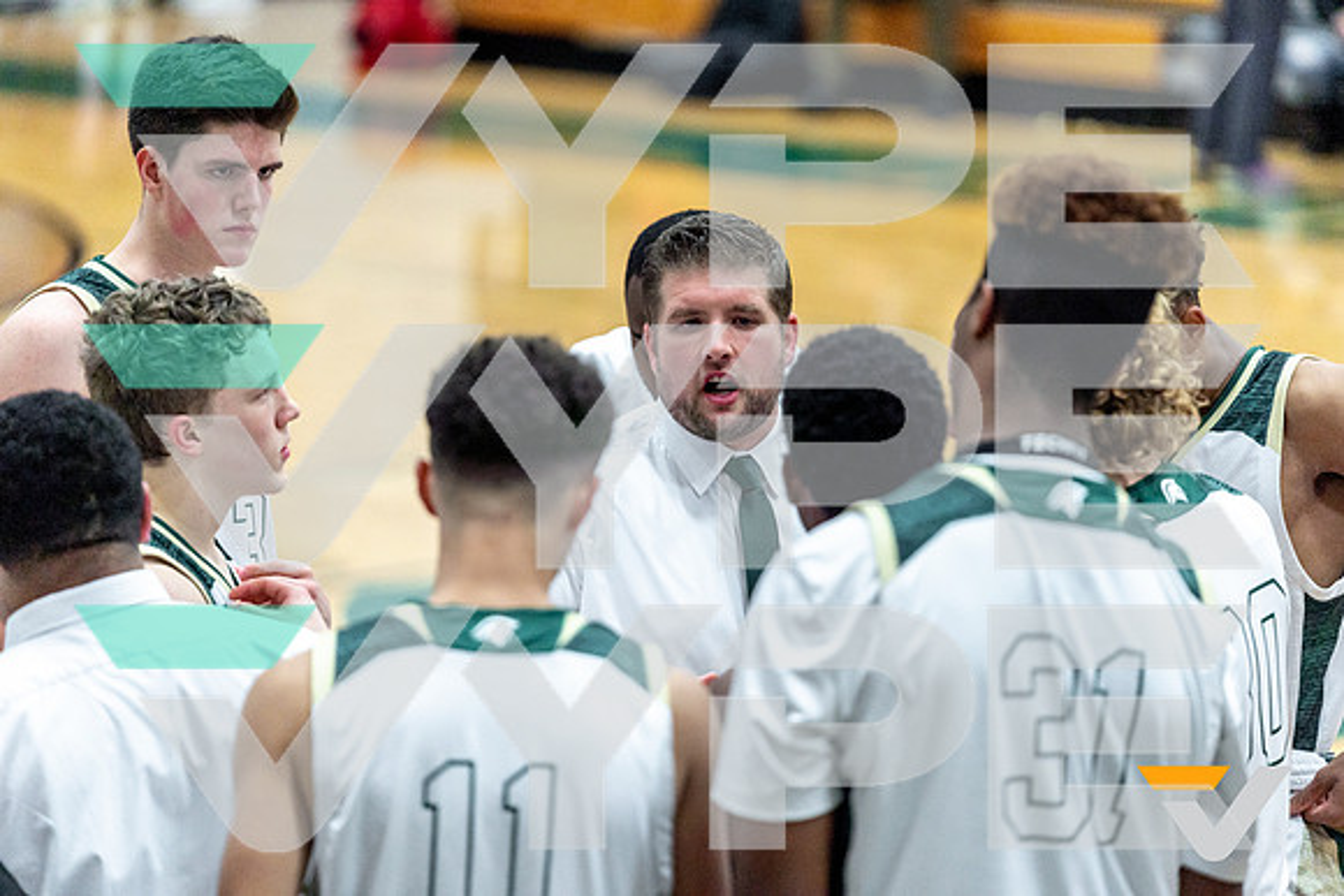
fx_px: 7468
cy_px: 448
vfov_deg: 6.9
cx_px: 672
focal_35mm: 200
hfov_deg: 10.3
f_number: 2.8
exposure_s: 1/800
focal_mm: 200
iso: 1250
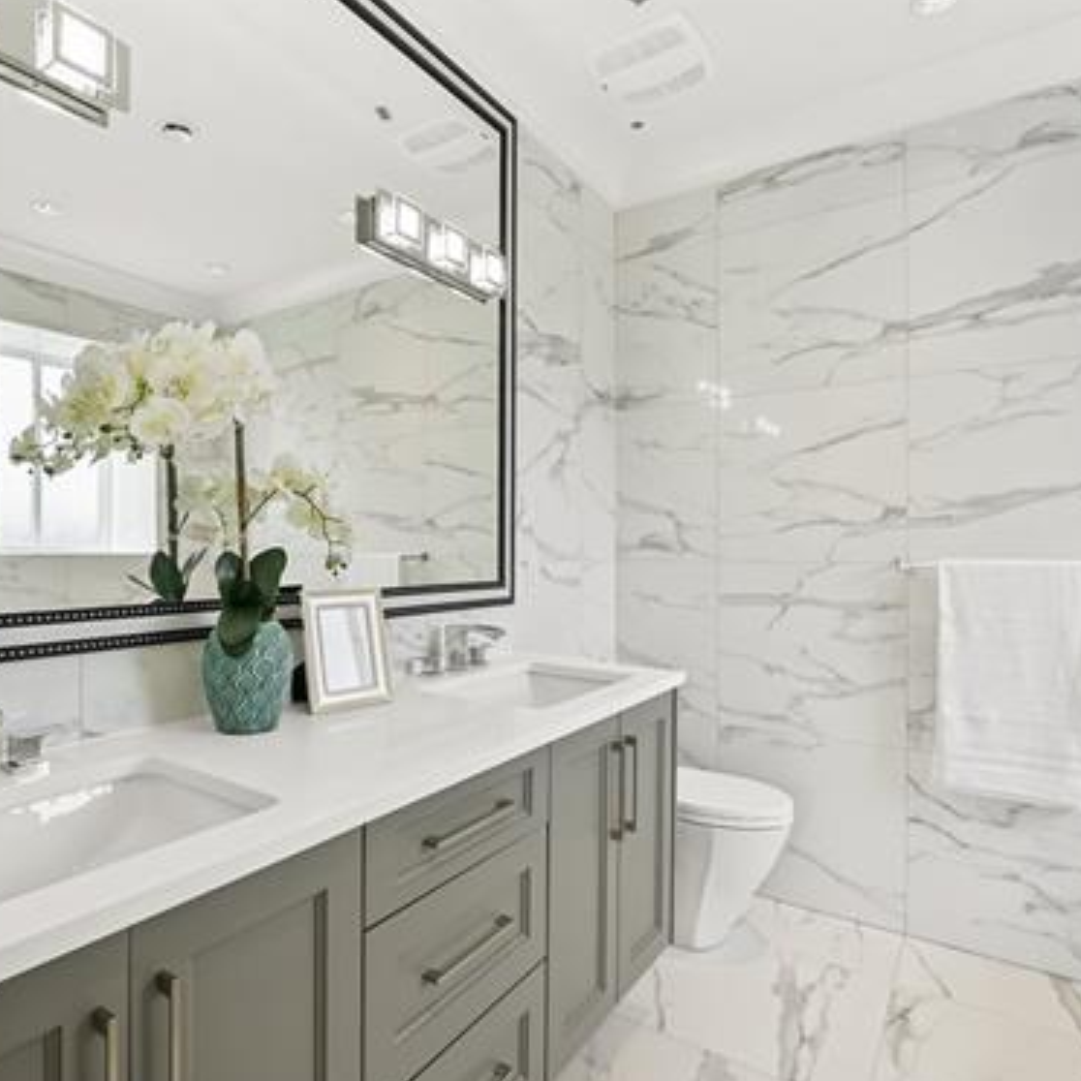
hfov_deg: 77.3
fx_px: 671
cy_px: 529
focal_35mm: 19
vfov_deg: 77.7
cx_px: 468
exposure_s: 1/60
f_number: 10
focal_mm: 13
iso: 1250
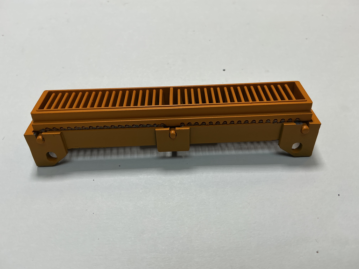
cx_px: 180
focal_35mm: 29
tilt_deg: -54.7
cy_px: 134
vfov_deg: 48.2
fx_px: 301
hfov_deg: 61.7
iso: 20
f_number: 1.8
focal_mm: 3
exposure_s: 1/188
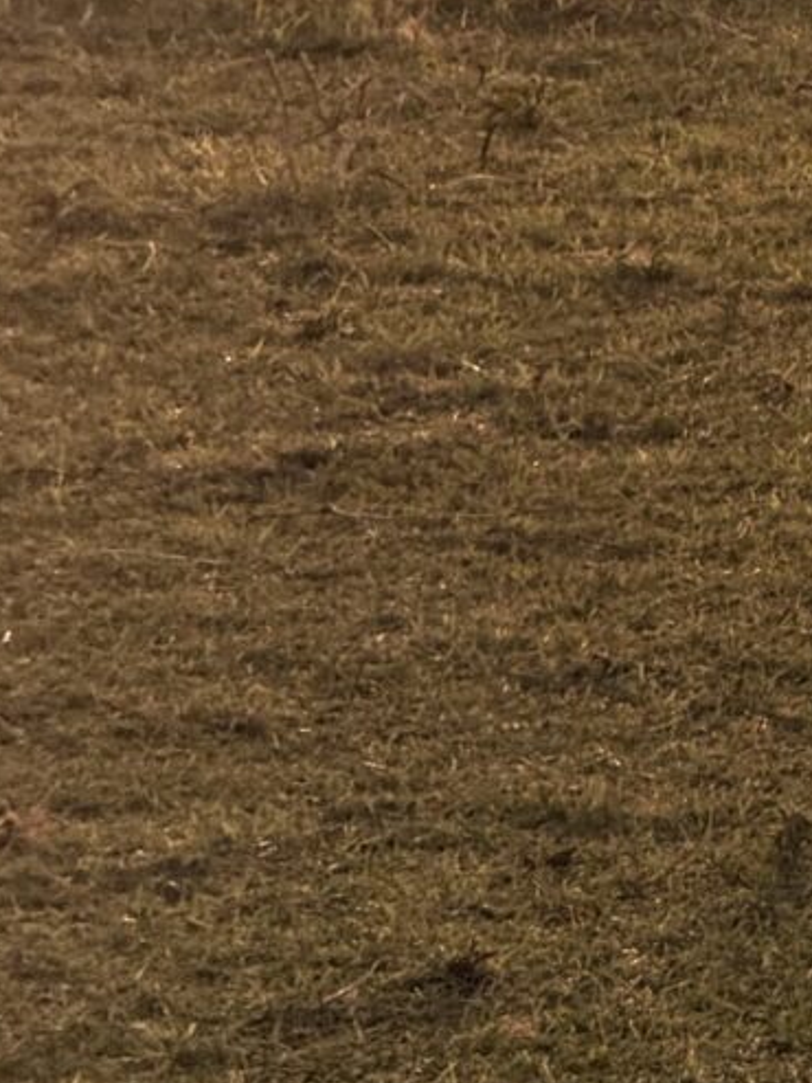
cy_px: -1553
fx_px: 16225
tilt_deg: -3.9
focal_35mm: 519
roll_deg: +0.2
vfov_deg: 3.8
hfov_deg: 2.8
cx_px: 1951
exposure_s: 1/638
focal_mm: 16.89
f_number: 2.8
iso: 50
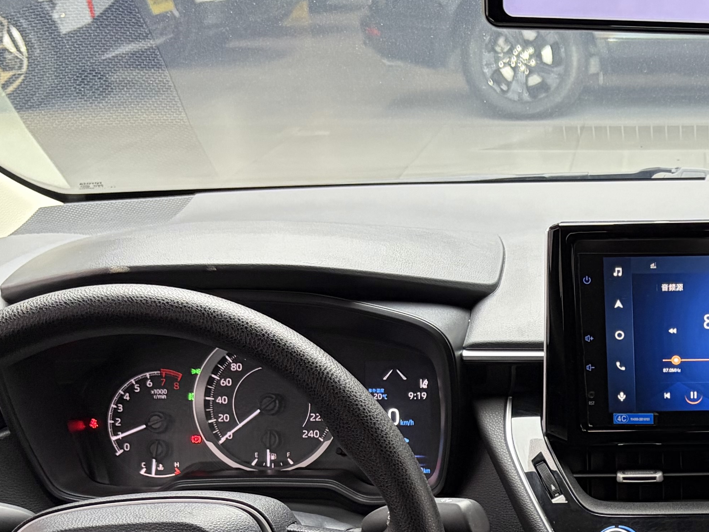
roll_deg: +0.9
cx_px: 722
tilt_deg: -24.1
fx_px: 1536
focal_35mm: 75
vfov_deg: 18.8
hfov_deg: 24.7
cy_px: 600
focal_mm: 5.96
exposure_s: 1/50
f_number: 1.6
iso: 200
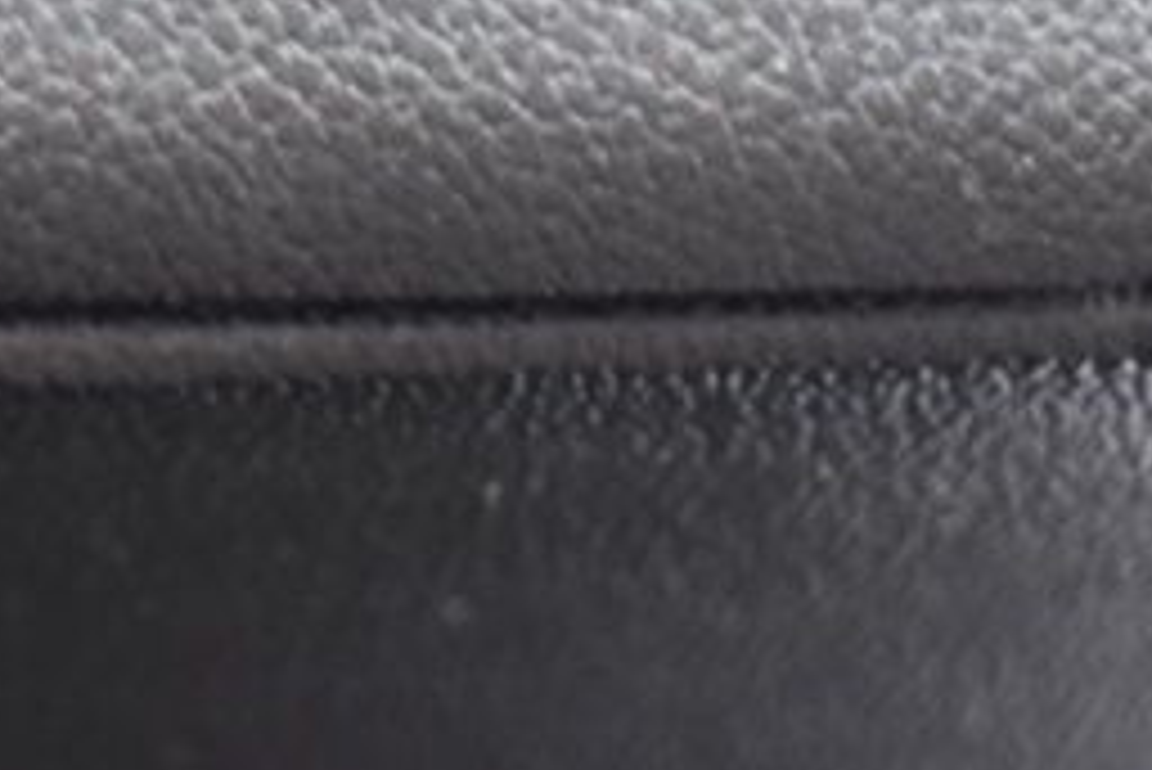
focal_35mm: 204
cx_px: -720
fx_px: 6531
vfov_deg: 6.6
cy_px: -720
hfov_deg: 9.7
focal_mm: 34
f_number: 6.3
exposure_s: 1/15
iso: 800
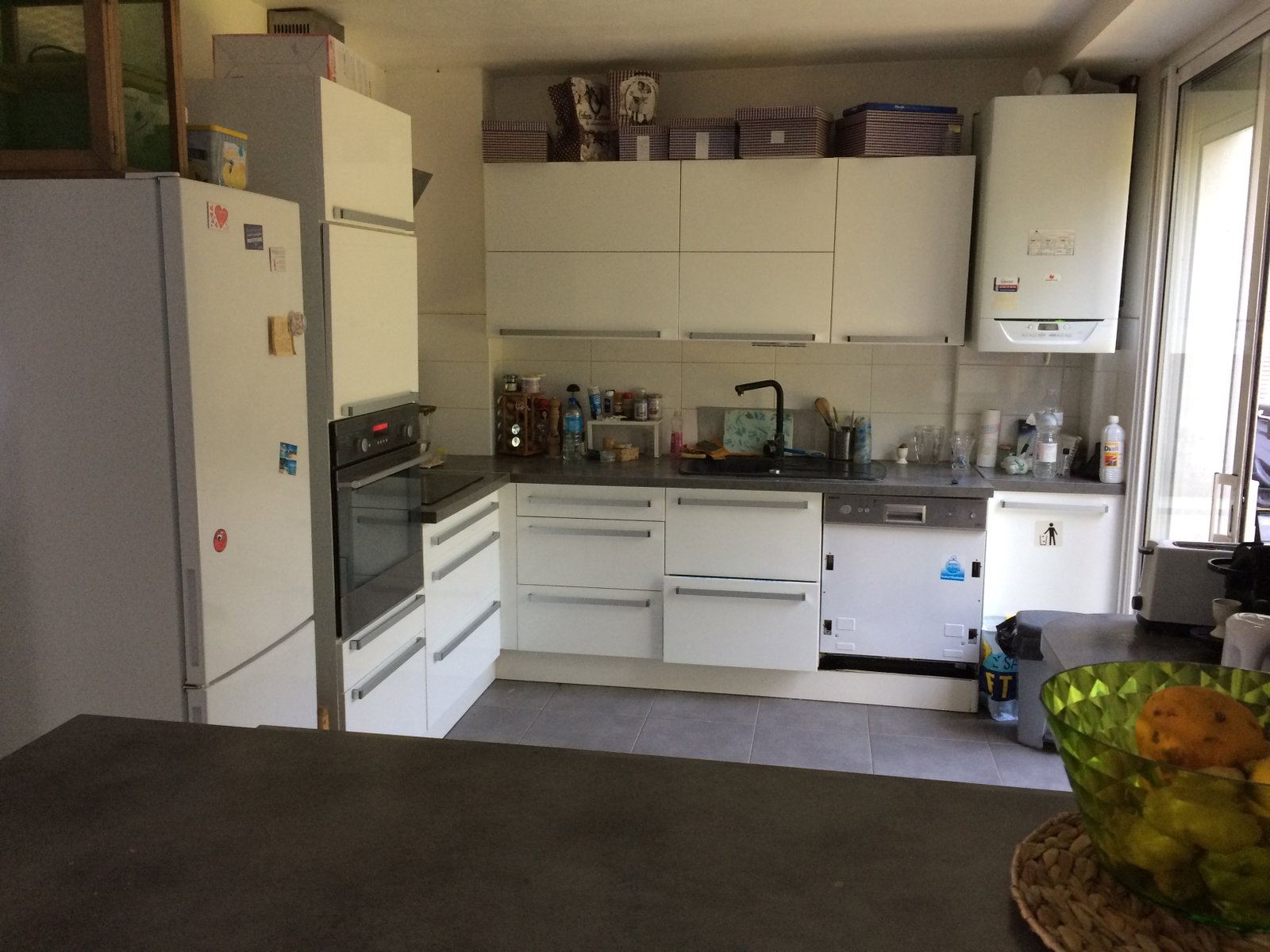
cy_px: 476
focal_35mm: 29
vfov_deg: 48.2
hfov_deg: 61.7
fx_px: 1064
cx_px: 635
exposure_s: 1/33
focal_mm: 4.15
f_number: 2.2
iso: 160
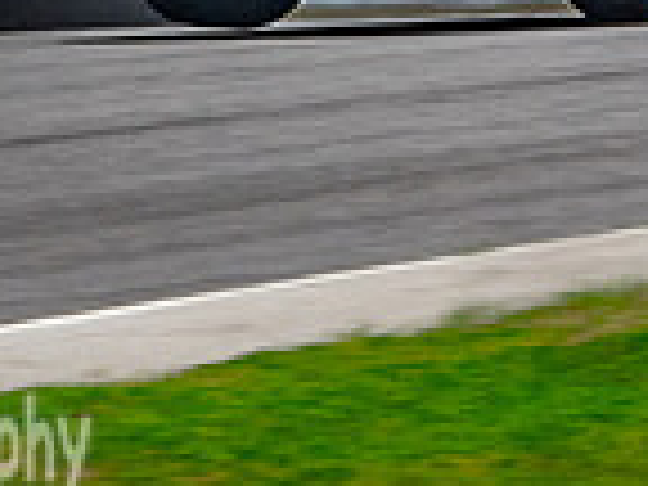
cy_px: -459
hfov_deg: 0.9
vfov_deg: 0.7
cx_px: 410
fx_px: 40285
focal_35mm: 2152
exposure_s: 1/320
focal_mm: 210
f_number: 16
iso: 400
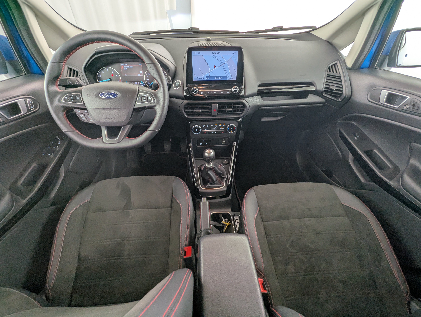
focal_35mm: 16
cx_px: 210
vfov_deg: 78.2
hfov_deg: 94.4
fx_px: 195
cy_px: 158
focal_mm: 2.35
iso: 83
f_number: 2.2
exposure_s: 1/41.1
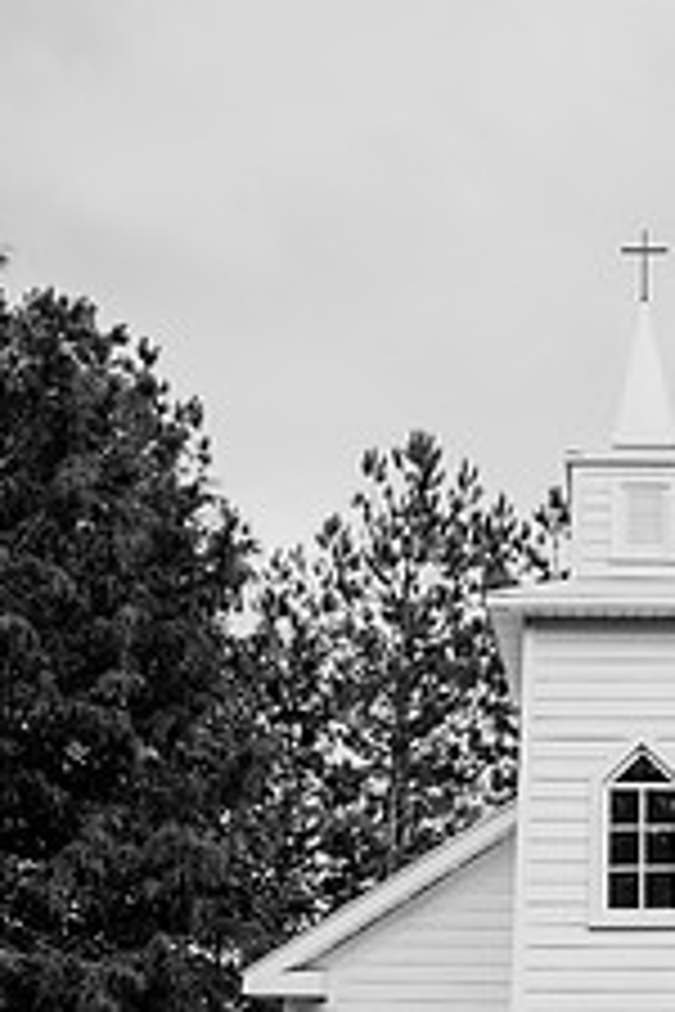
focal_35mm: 48
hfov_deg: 26.8
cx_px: 652
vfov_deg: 40.3
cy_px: 720
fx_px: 1350
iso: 125
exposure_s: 1/1250
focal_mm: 24
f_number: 2
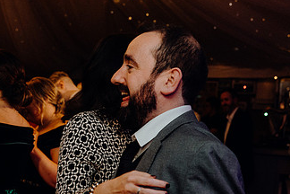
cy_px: 161
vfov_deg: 22.6
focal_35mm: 59
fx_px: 475
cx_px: 158
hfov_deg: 33.9
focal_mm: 33
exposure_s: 1/160
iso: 2500
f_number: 3.5
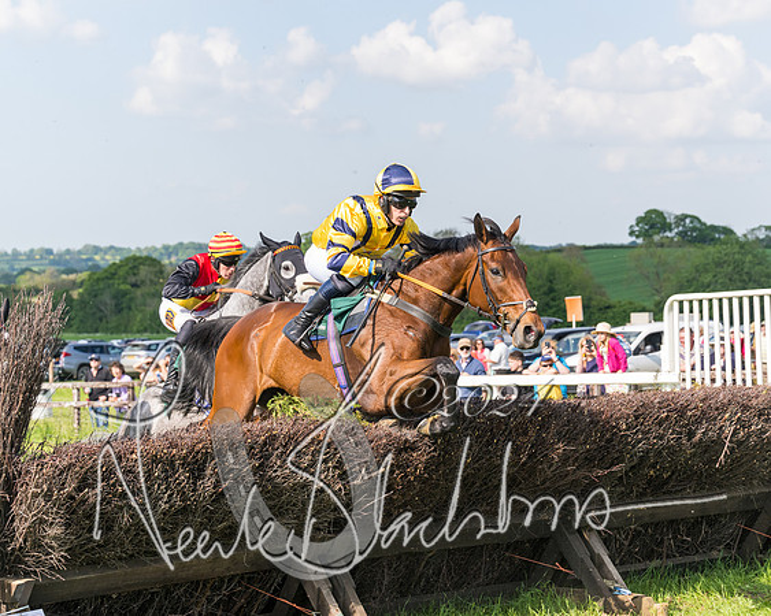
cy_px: 336
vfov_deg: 17.8
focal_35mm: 86
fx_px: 1964
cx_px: 409
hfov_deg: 22.2
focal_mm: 70
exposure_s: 1/1600
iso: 400
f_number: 5
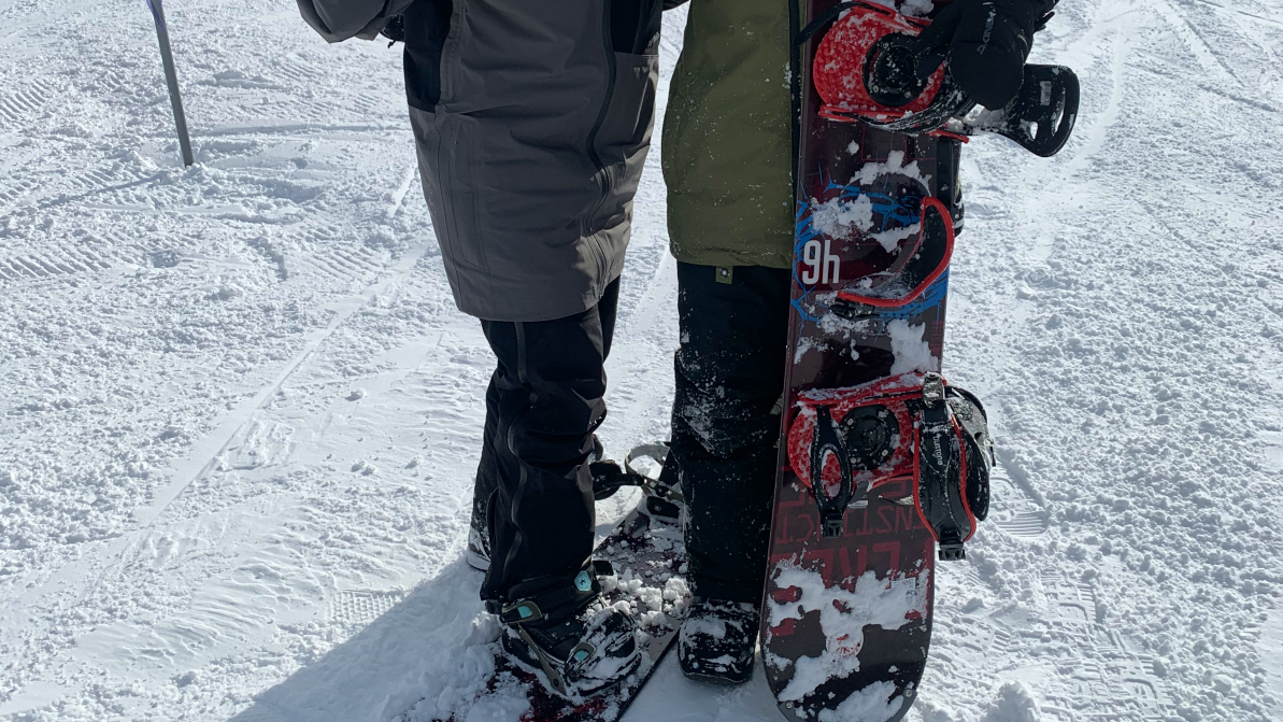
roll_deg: -1.8
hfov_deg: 52.8
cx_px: 644
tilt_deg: -15.4
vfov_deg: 30.6
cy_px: 178
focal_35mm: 38
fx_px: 1293
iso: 25
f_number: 1.8
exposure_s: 1/3788
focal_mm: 4.25
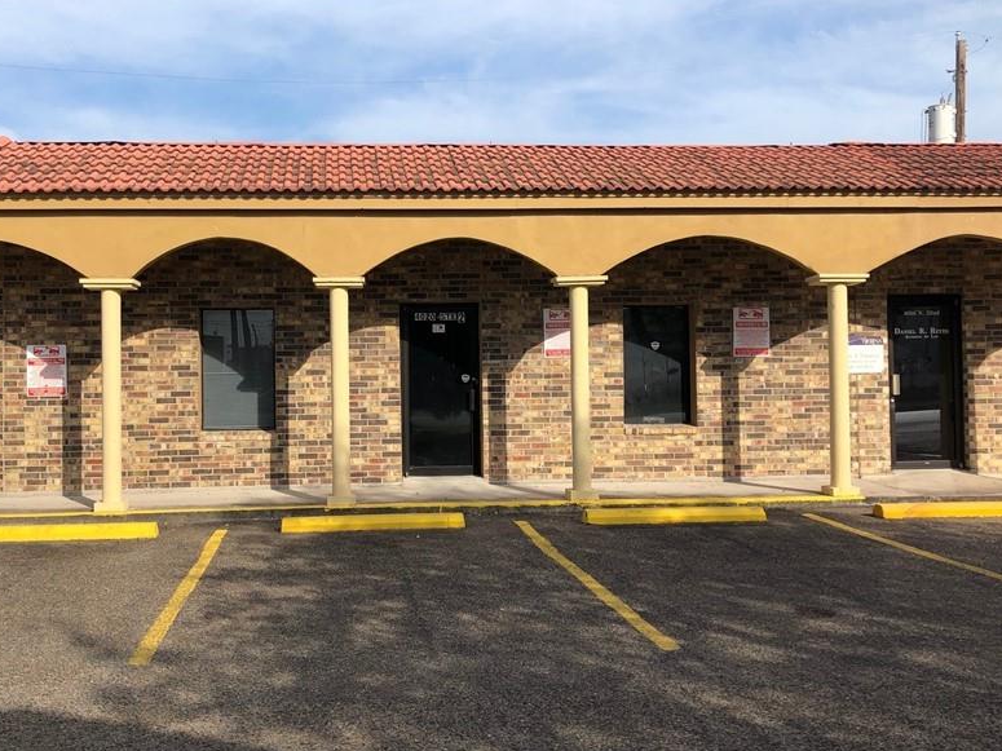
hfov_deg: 49.8
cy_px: 362
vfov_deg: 38.7
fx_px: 1071
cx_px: 396
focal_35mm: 37
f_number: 1.8
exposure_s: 1/2024
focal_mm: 3.99
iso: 20
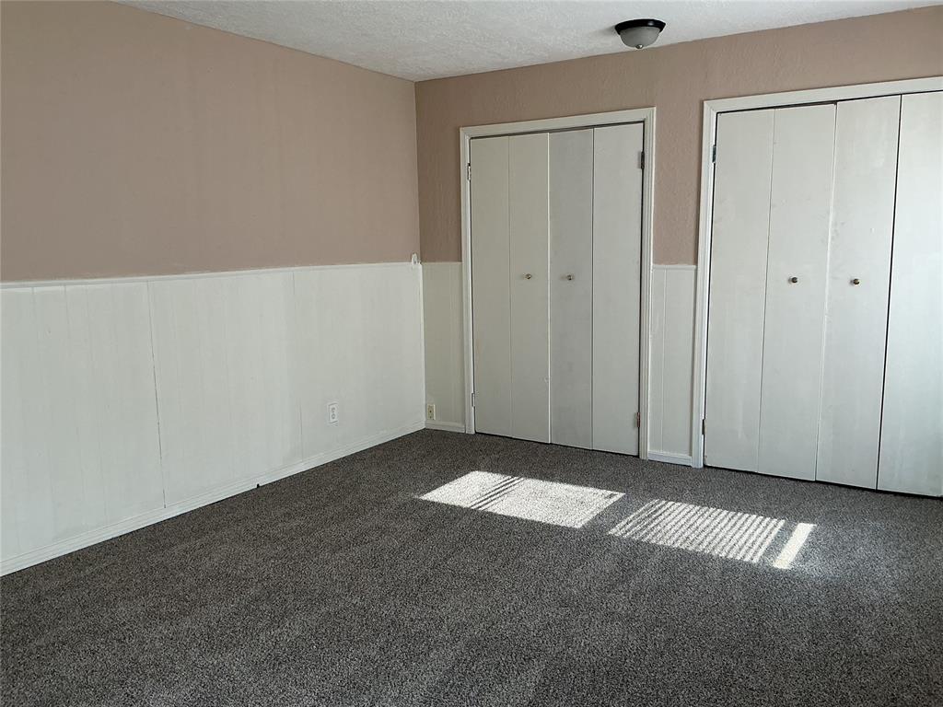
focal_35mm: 29
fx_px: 790
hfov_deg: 61.7
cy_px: 354
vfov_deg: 48.2
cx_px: 472
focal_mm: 3
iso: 50
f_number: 1.8
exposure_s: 1/120
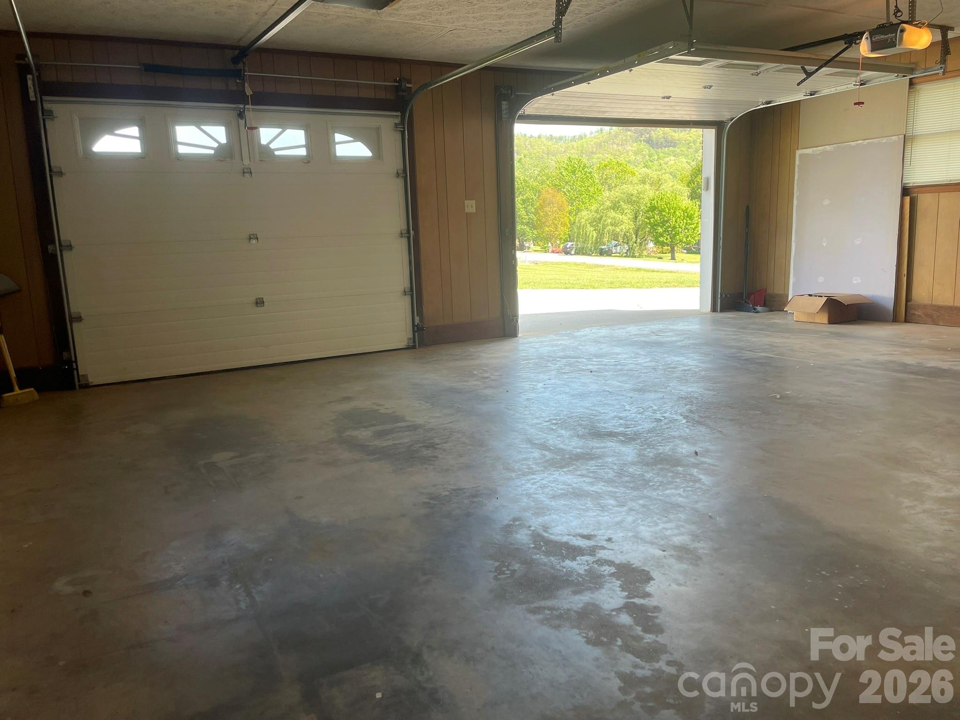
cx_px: 480
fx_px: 721
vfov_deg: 53.1
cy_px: 360
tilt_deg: -9.8
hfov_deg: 67.3
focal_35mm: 26
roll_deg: +2.7
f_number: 1.6
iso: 32
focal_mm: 4.2
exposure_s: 1/151
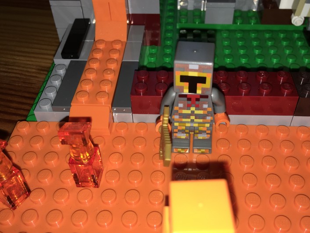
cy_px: 113
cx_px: 169
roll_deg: +0.6
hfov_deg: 50.1
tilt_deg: -44.7
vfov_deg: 38.7
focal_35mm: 37
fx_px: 331
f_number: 2.2
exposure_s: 1/182
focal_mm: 4.15
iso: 25
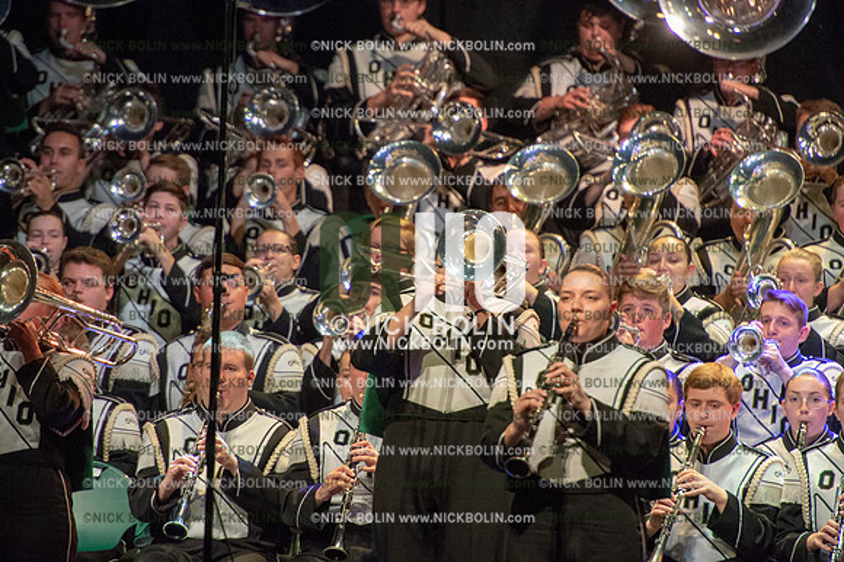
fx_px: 9372
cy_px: 281
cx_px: 422
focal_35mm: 400
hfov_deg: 5.2
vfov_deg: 3.4
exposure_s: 1/250
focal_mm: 400
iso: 8000
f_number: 5.6
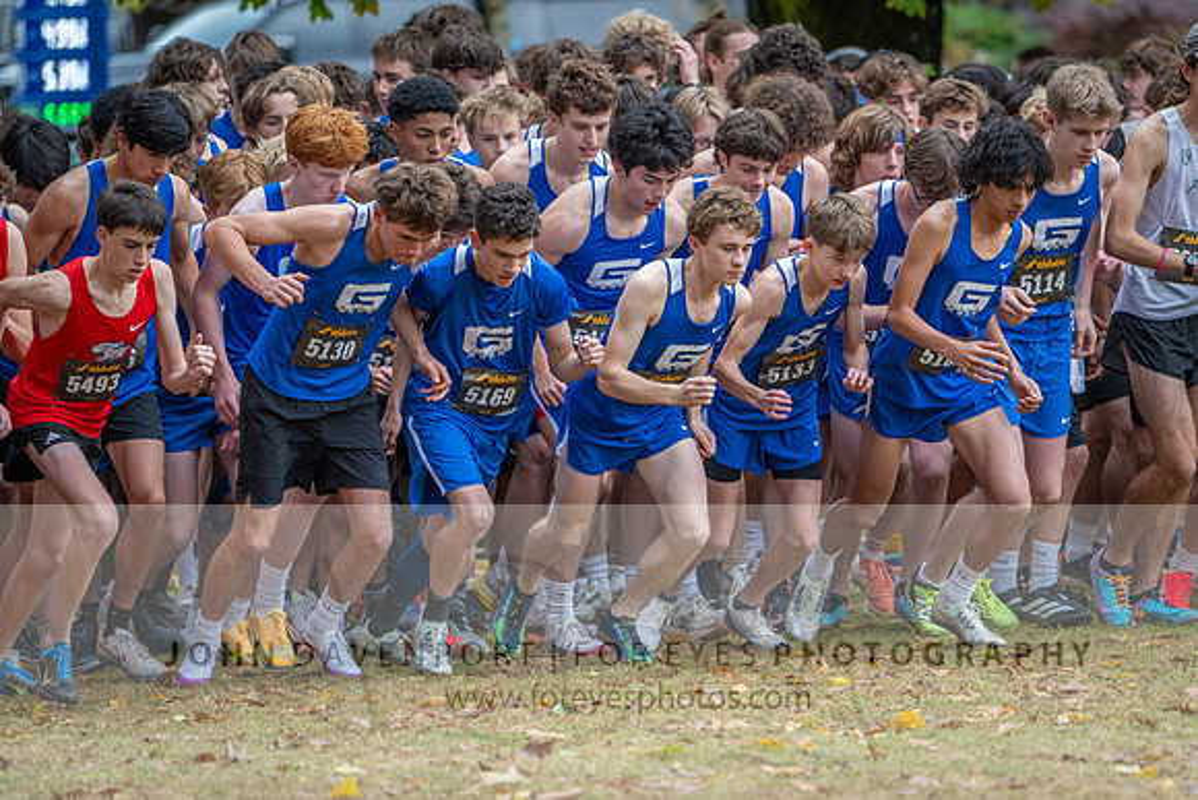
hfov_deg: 7.5
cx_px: 704
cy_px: 483
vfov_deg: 5.0
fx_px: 9160
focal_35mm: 275
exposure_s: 1/1000
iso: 720
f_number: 2.8
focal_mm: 200
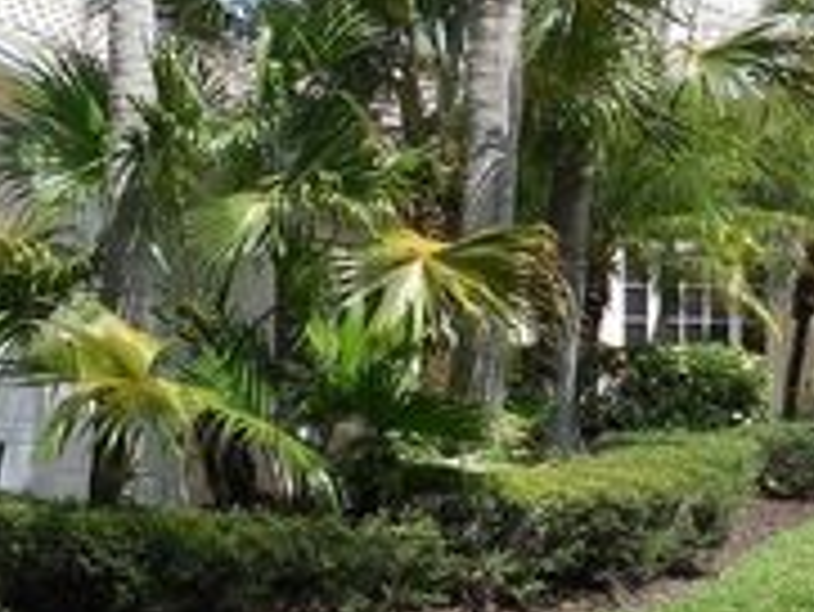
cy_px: 223
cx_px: 315
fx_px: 1624
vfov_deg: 21.3
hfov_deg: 28.1
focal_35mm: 69
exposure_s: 1/1000
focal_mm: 4.5
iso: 125
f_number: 3.1
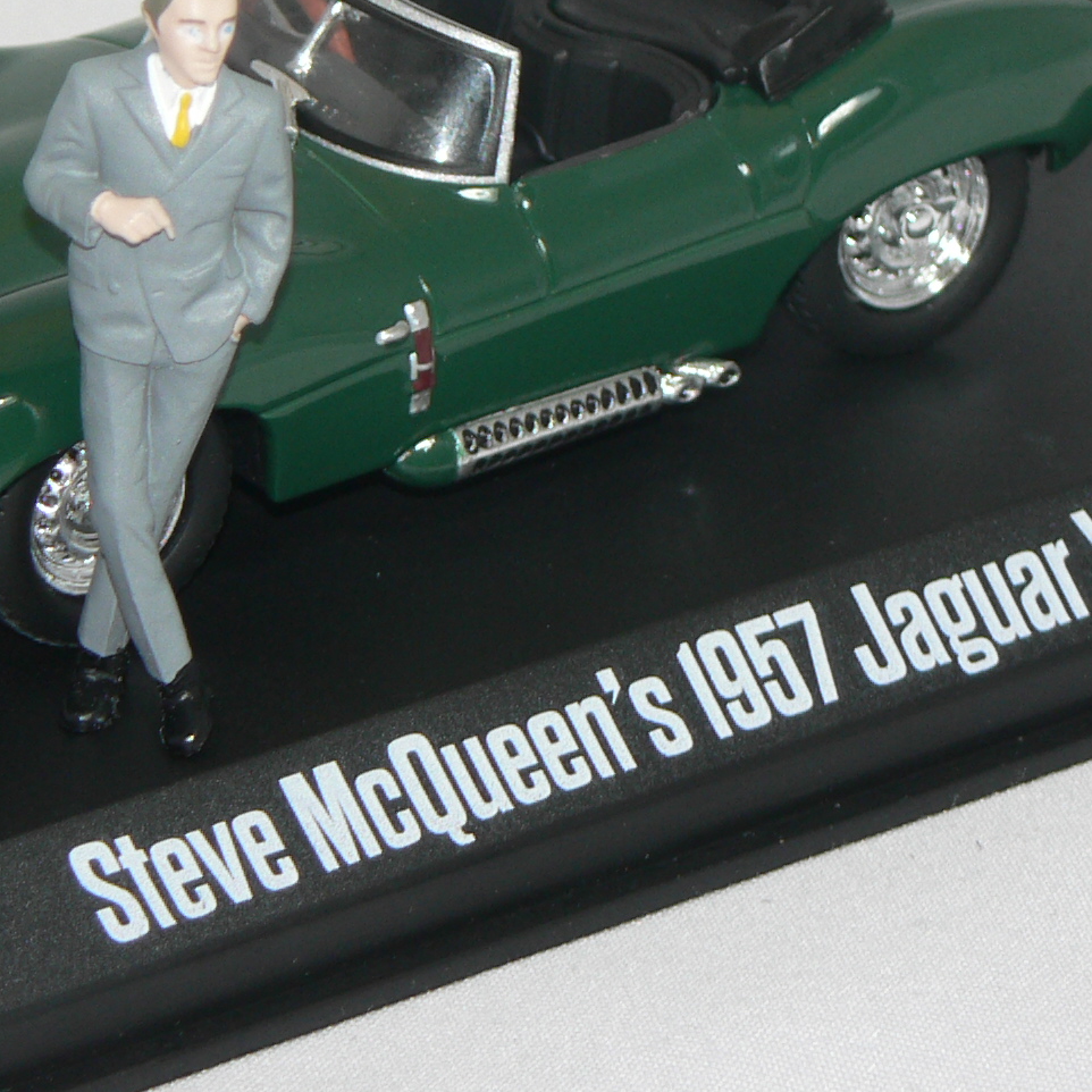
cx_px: 263
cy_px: 259
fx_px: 12670
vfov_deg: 4.9
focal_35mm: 355
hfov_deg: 4.9
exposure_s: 1/60
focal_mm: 25.1
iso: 80
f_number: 3.3
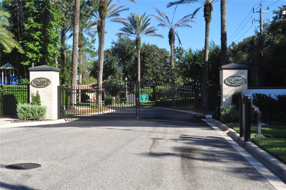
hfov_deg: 41.2
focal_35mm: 48
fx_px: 381
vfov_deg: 28.0
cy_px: 95
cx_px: 143
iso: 2500
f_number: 16
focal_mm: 32
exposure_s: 1/1000
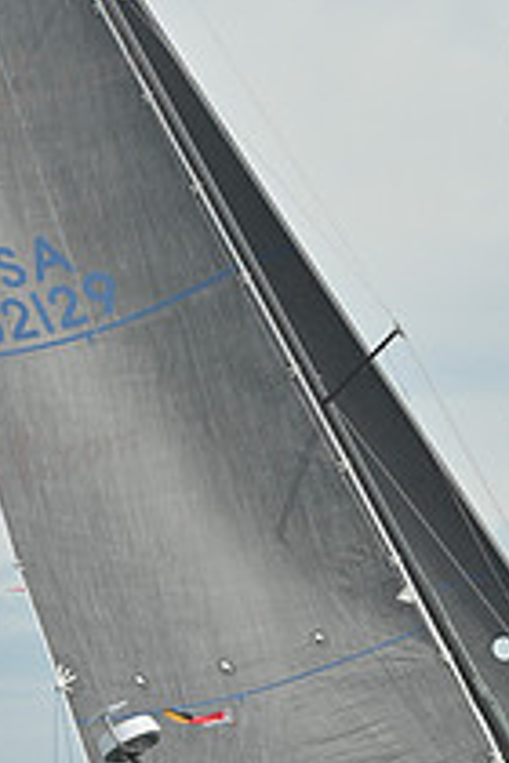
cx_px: 329
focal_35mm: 193
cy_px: 254
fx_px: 4093
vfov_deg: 10.6
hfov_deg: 7.1
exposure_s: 1/1250
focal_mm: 70
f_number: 10
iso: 320
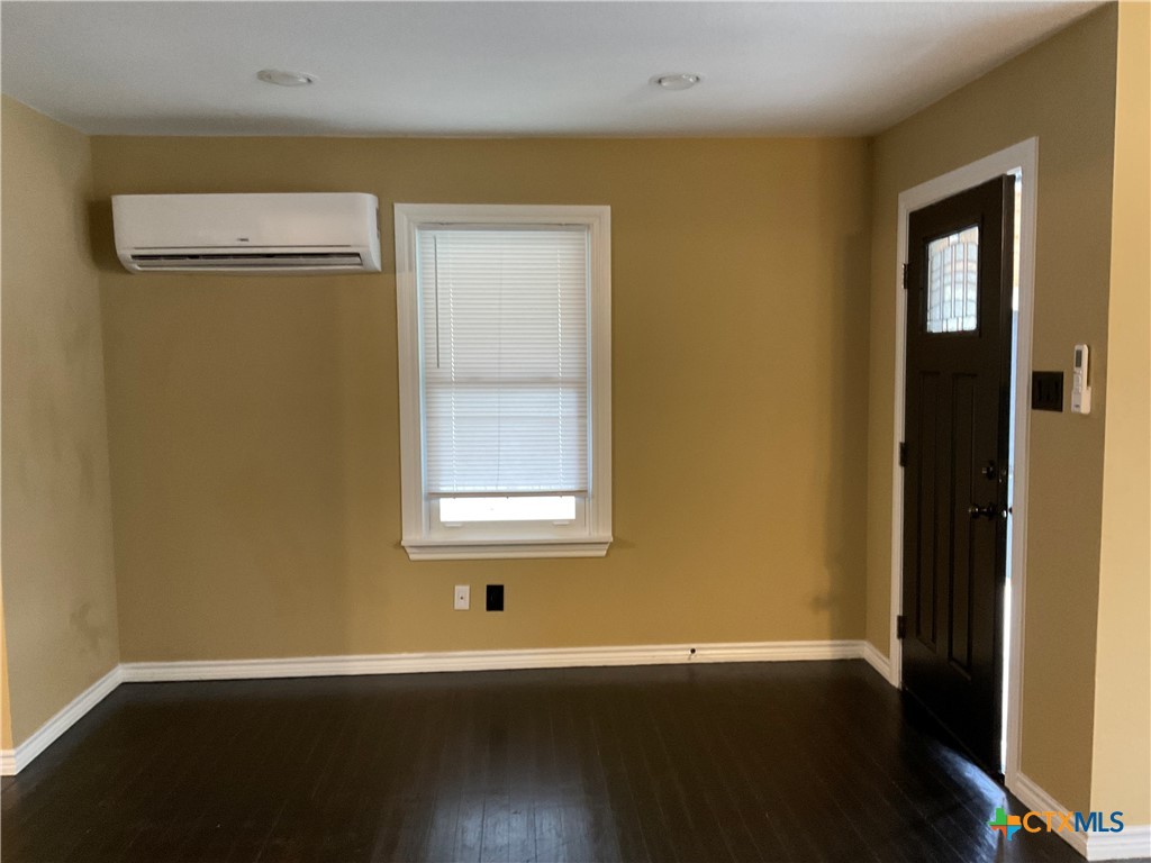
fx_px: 964
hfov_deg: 61.7
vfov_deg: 48.2
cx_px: 576
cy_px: 432
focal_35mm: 29
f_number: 1.8
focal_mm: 3
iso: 250
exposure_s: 1/40
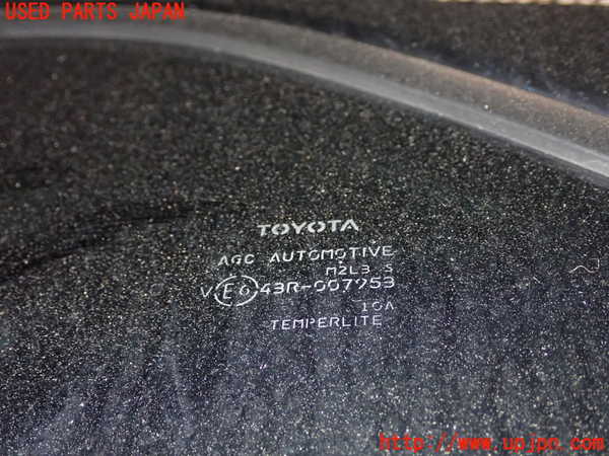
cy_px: 228
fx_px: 880
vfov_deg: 29.1
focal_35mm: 50
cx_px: 304
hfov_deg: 38.2
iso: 1250
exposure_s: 1/50
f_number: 9
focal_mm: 9.01
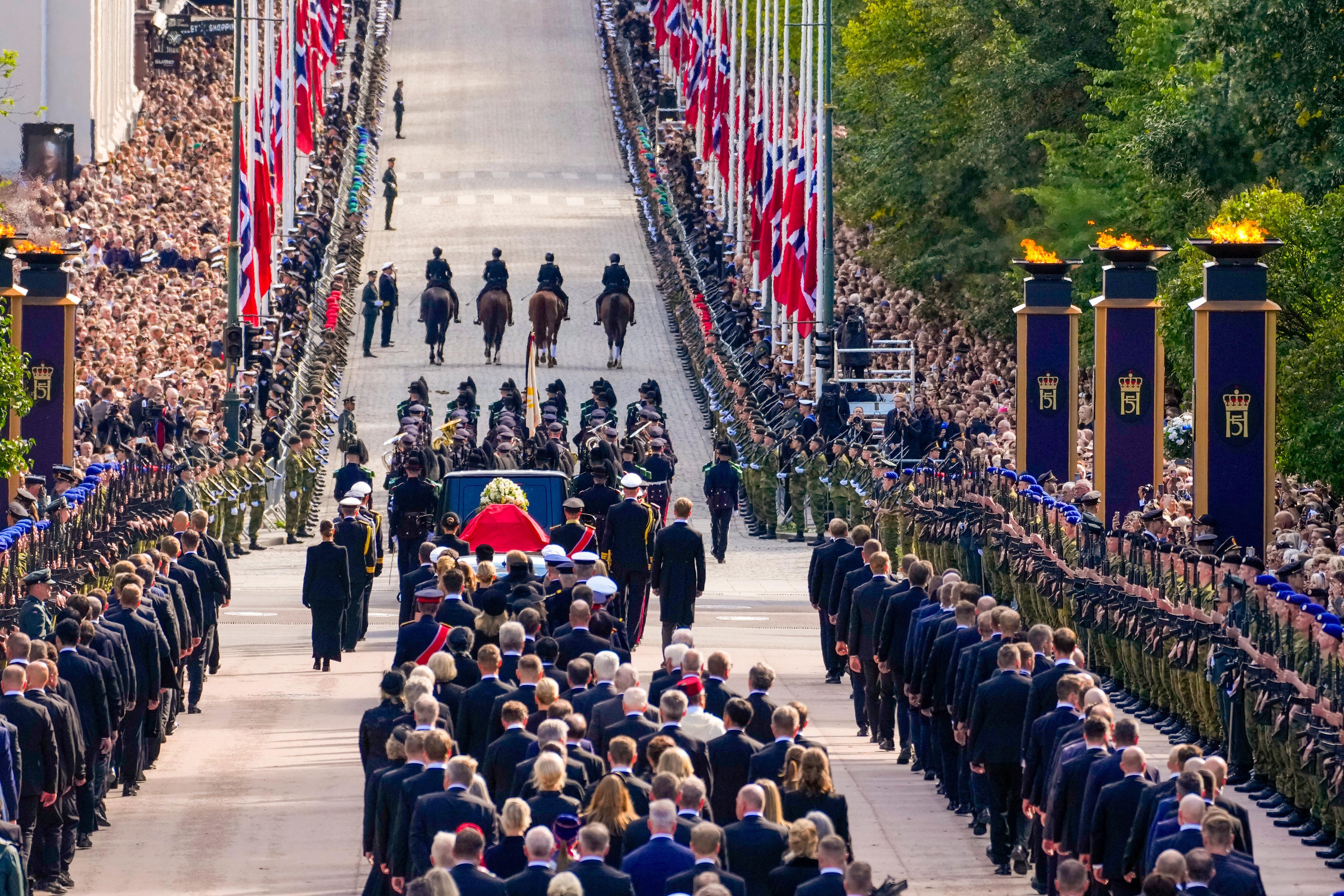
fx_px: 15342
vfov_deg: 3.3
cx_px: 672
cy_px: 448
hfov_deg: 5.0
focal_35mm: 411
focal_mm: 274
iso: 800
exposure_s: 1/1000
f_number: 6.3
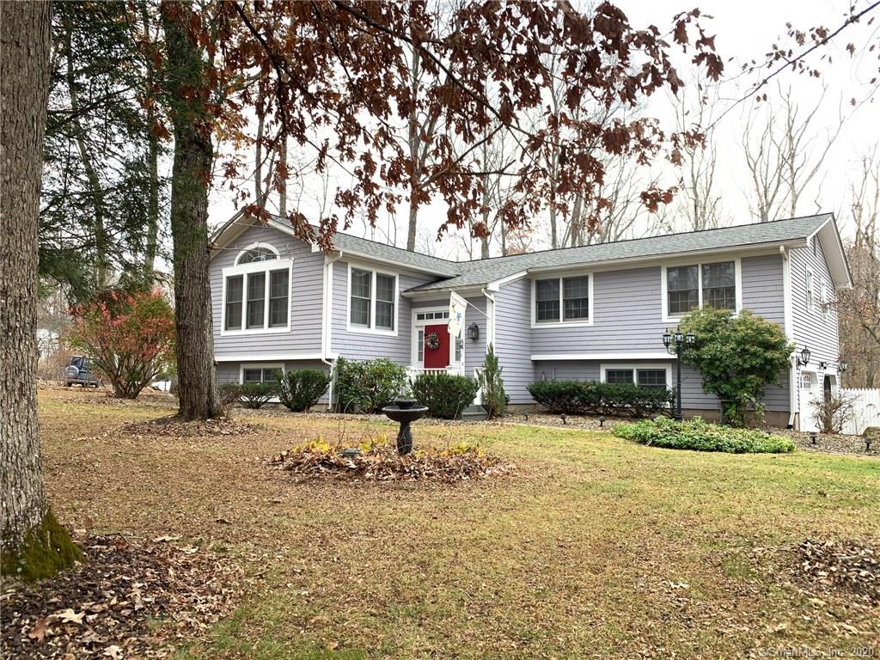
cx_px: 440
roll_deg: -0.9
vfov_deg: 53.1
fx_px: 661
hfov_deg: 67.3
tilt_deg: +4.6
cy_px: 330
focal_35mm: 26
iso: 25
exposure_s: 1/188
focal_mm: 4.25
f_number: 1.8
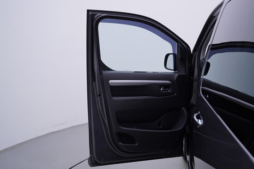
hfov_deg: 53.1
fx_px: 254
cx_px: 127
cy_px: 84
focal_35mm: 36
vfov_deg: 36.9
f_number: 4
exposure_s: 1/80
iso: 125
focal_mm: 24
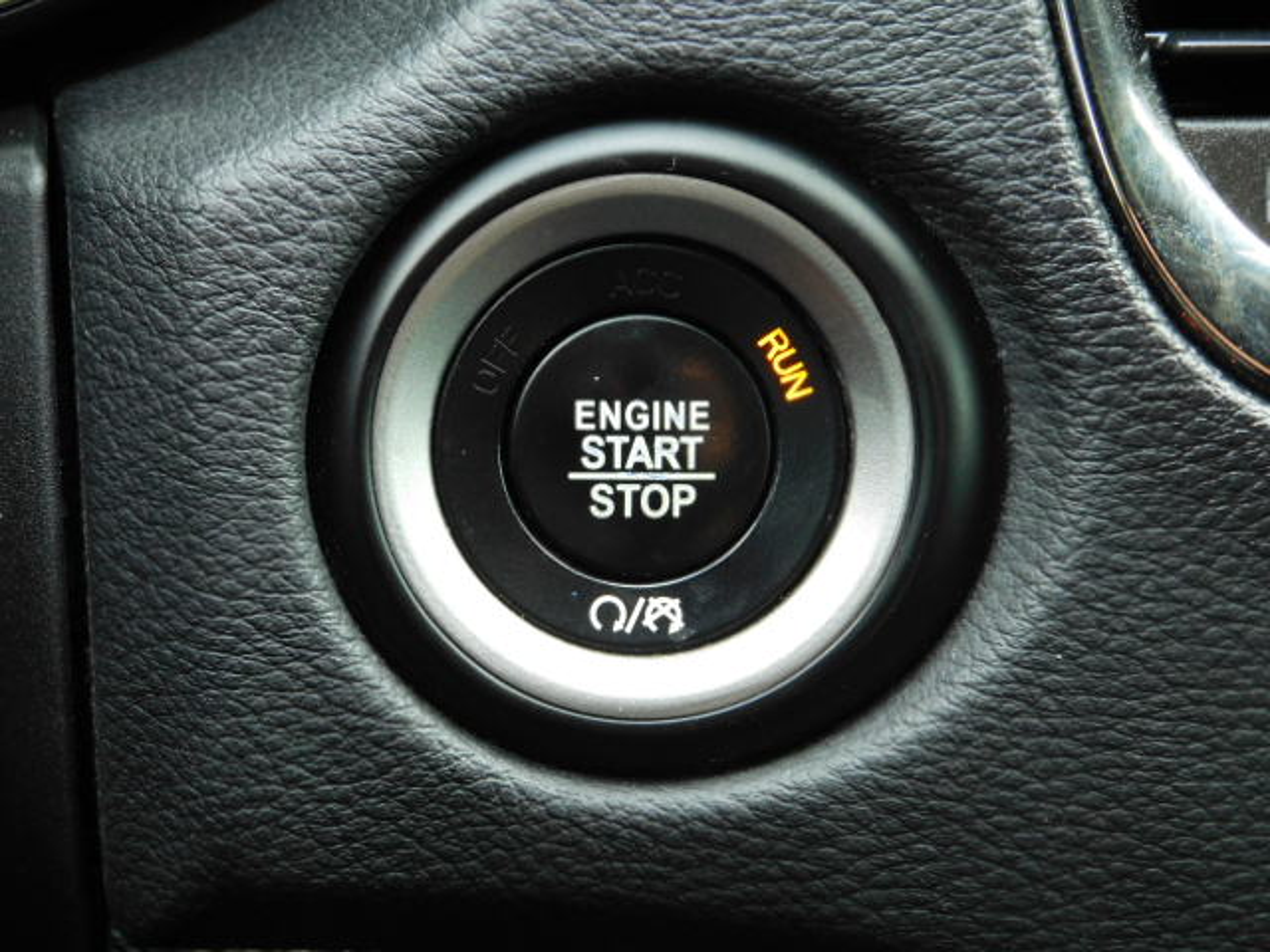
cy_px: 476
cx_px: 635
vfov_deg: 22.3
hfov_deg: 29.4
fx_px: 2421
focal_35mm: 66
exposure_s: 1/30
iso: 280
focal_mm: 11.7
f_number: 4.2
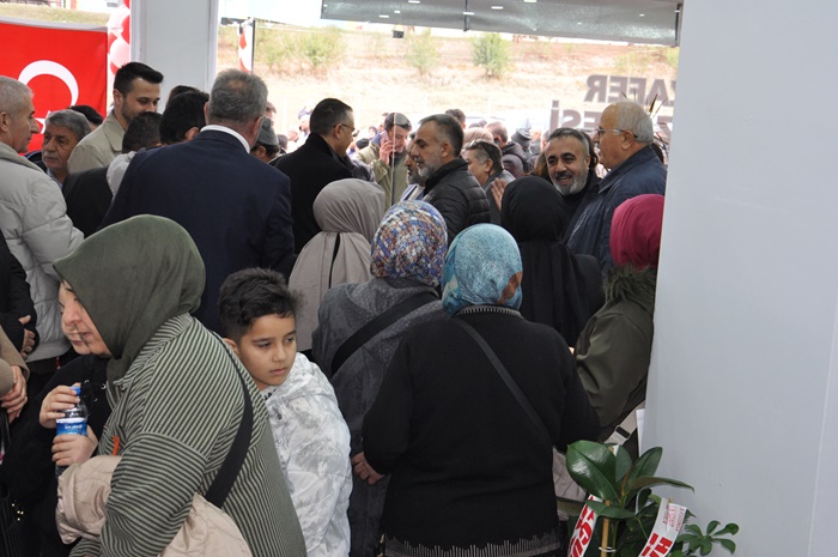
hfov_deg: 41.1
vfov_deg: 28.0
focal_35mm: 48
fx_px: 1116
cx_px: 476
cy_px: 258
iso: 640
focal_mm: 28
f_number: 4
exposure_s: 1/80
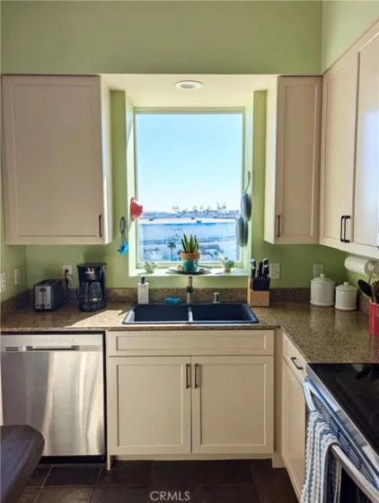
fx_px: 349
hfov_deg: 57.0
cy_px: 252
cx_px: 190
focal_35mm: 24
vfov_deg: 71.5
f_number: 1.85
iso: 48
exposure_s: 1/1639
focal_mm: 6.81
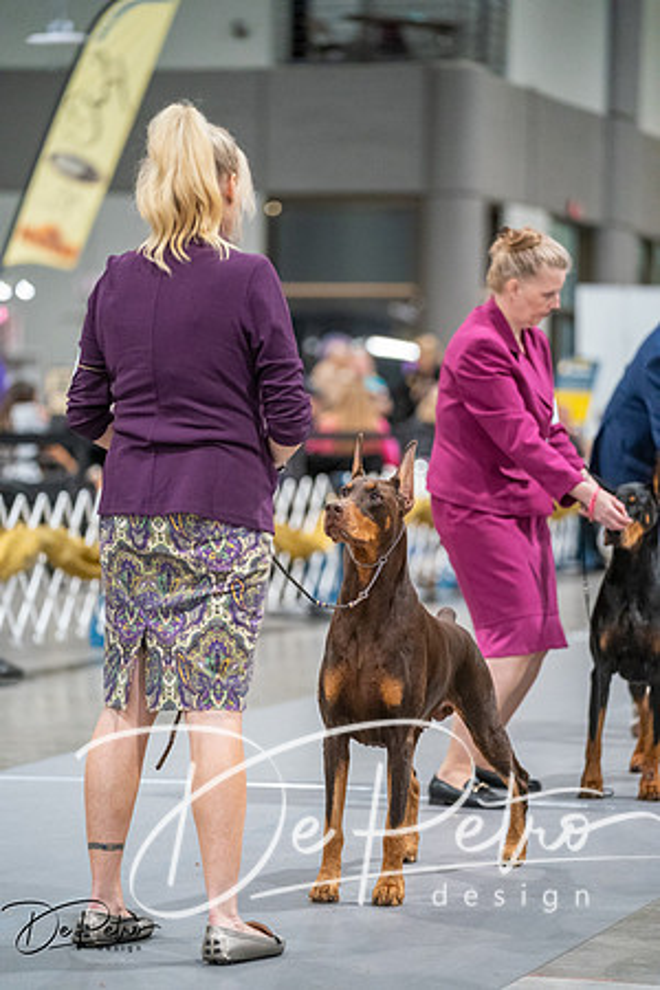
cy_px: 495
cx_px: 330
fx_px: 3932
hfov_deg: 9.6
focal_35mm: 143
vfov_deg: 14.3
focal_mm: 143
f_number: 2.8
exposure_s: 1/250
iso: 6400
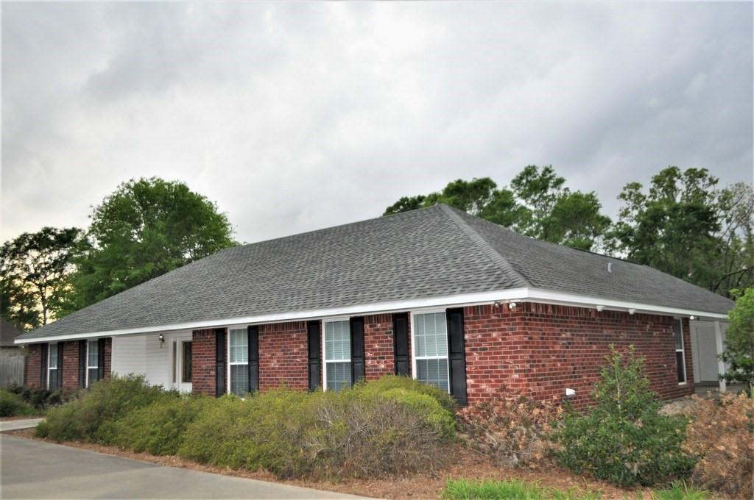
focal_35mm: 30
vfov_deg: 43.5
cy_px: 250
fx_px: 628
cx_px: 377
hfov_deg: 62.0
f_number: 3.8
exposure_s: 1/80
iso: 800
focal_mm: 20
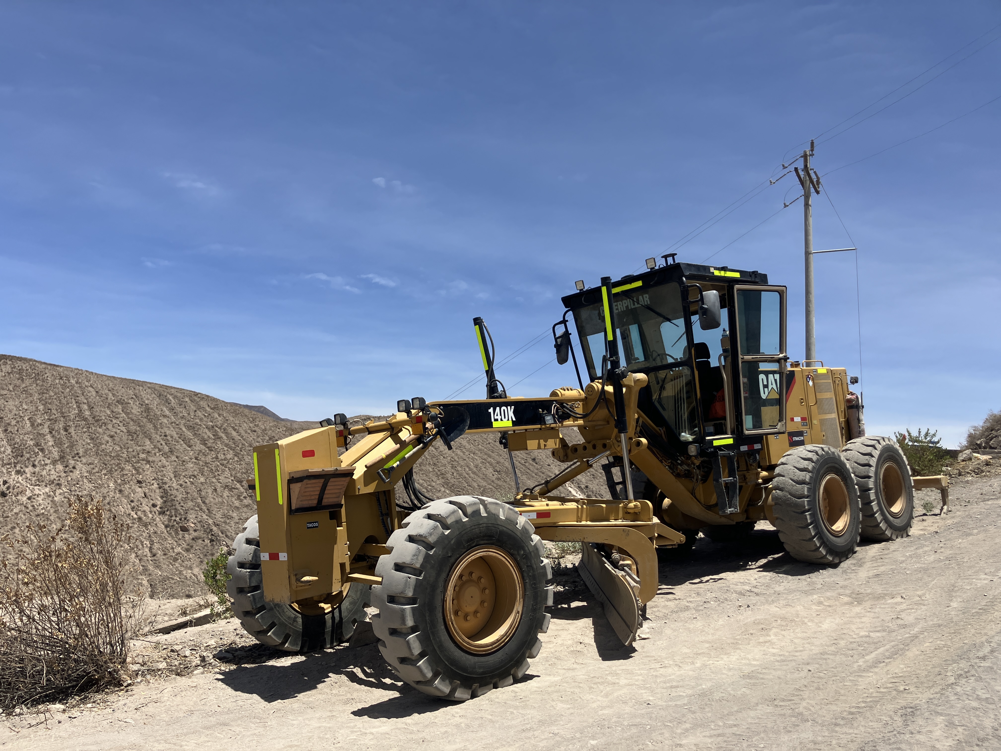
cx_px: 500
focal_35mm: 28
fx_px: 810
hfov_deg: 63.4
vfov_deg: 49.7
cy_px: 376
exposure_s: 1/2703
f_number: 1.8
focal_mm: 3.99
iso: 32
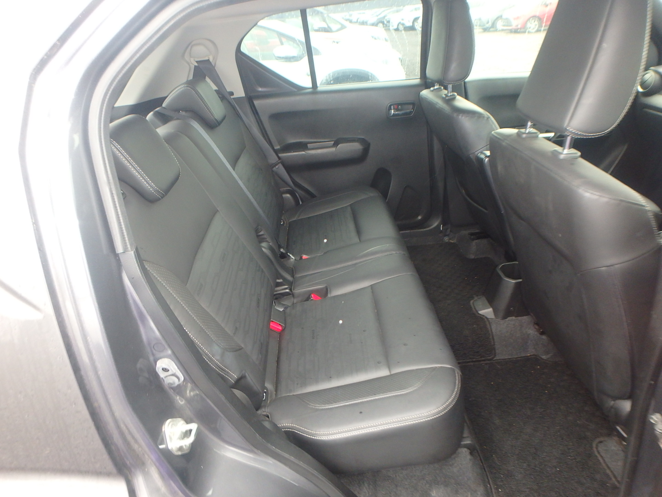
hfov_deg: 79.0
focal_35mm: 21
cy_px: 248
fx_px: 402
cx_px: 331
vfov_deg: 63.4
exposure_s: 1/30
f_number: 3.5
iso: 250
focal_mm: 3.7
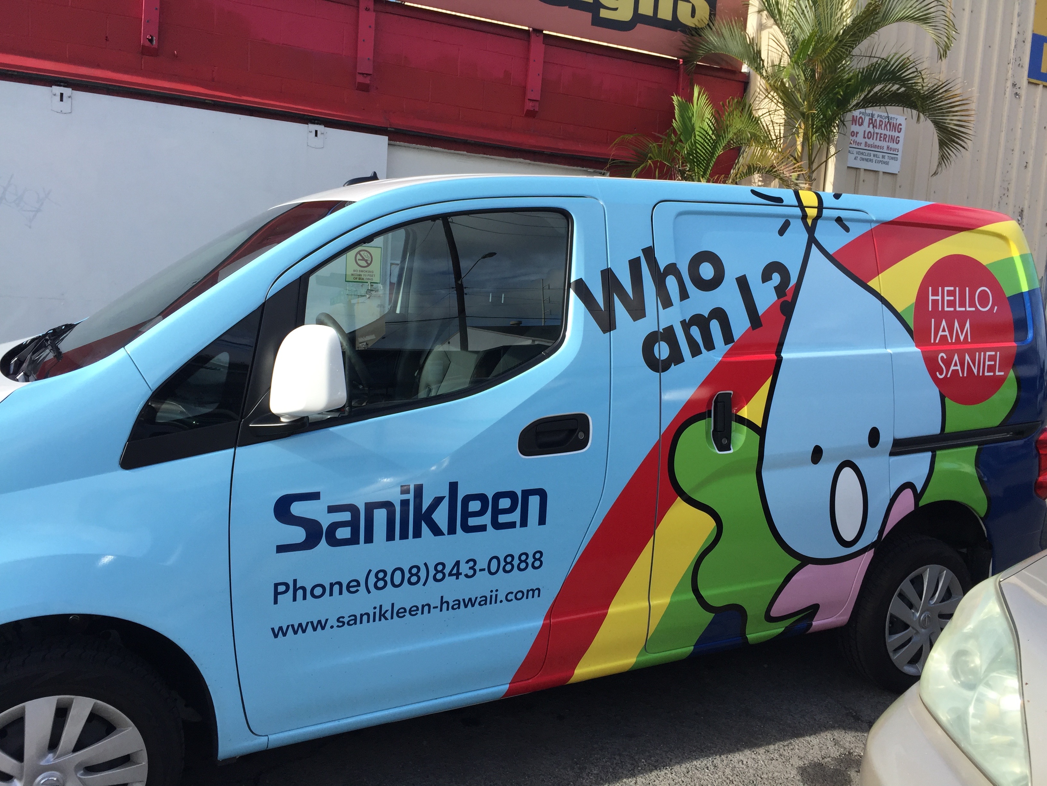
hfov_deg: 61.7
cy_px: 393
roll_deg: -5.0
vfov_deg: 48.2
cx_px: 524
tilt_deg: -6.0
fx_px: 877
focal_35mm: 29
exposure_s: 1/1099
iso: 32
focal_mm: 4.15
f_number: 2.2
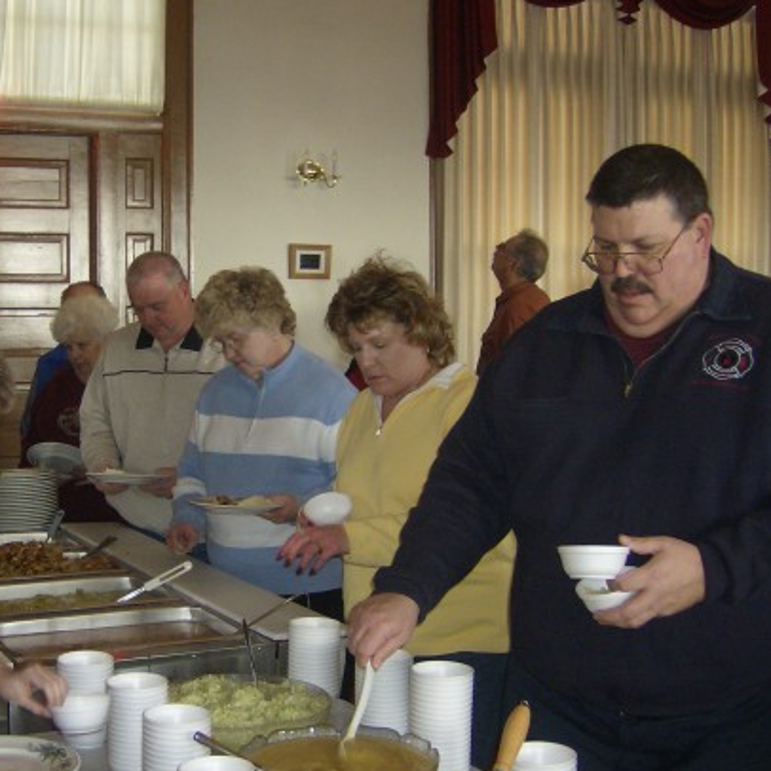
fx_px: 1260
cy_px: 407
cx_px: 251
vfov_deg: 34.0
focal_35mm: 50
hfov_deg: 33.7
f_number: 2.8
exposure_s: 1/60
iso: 200
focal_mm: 6
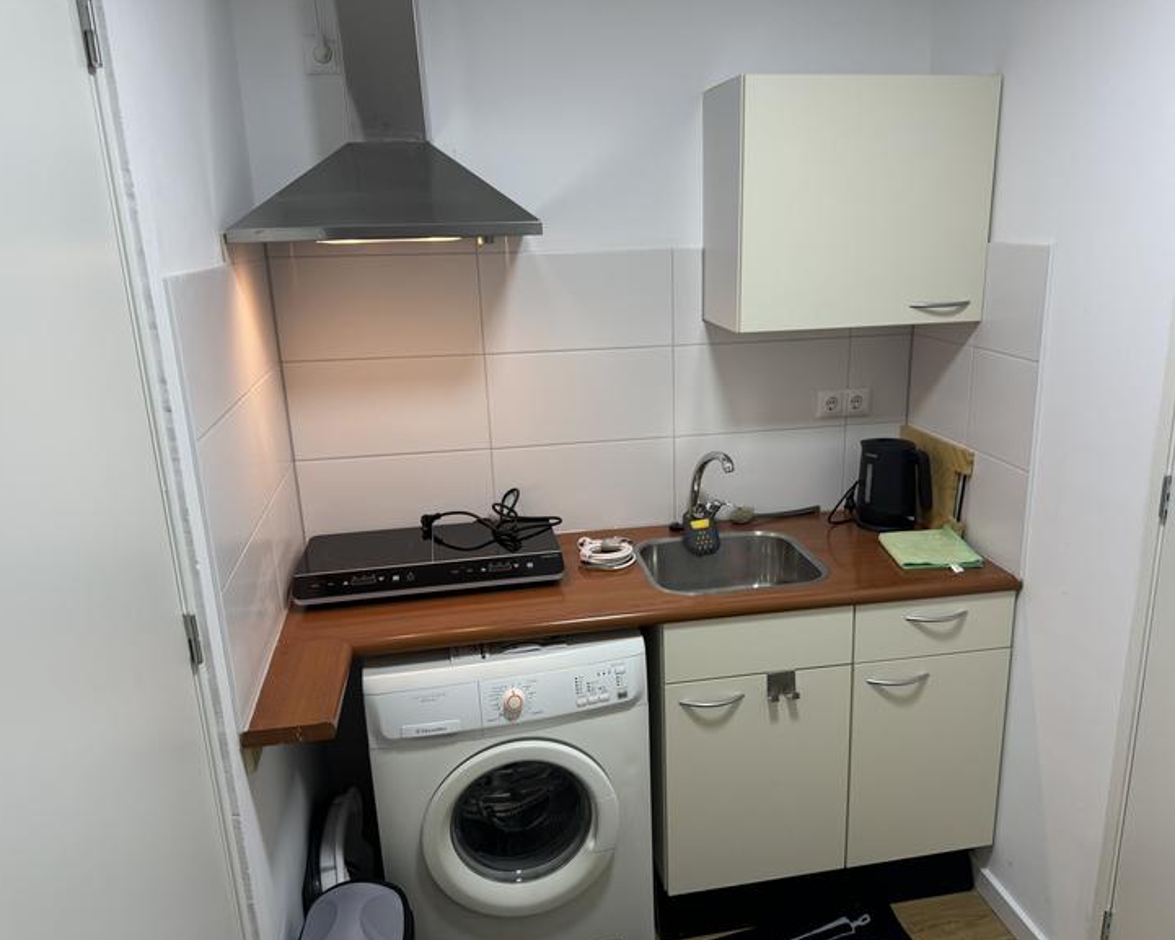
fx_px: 904
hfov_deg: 66.0
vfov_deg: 54.9
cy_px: 484
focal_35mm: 26
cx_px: 627
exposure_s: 1/121
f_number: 1.78
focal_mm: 6.76
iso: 125
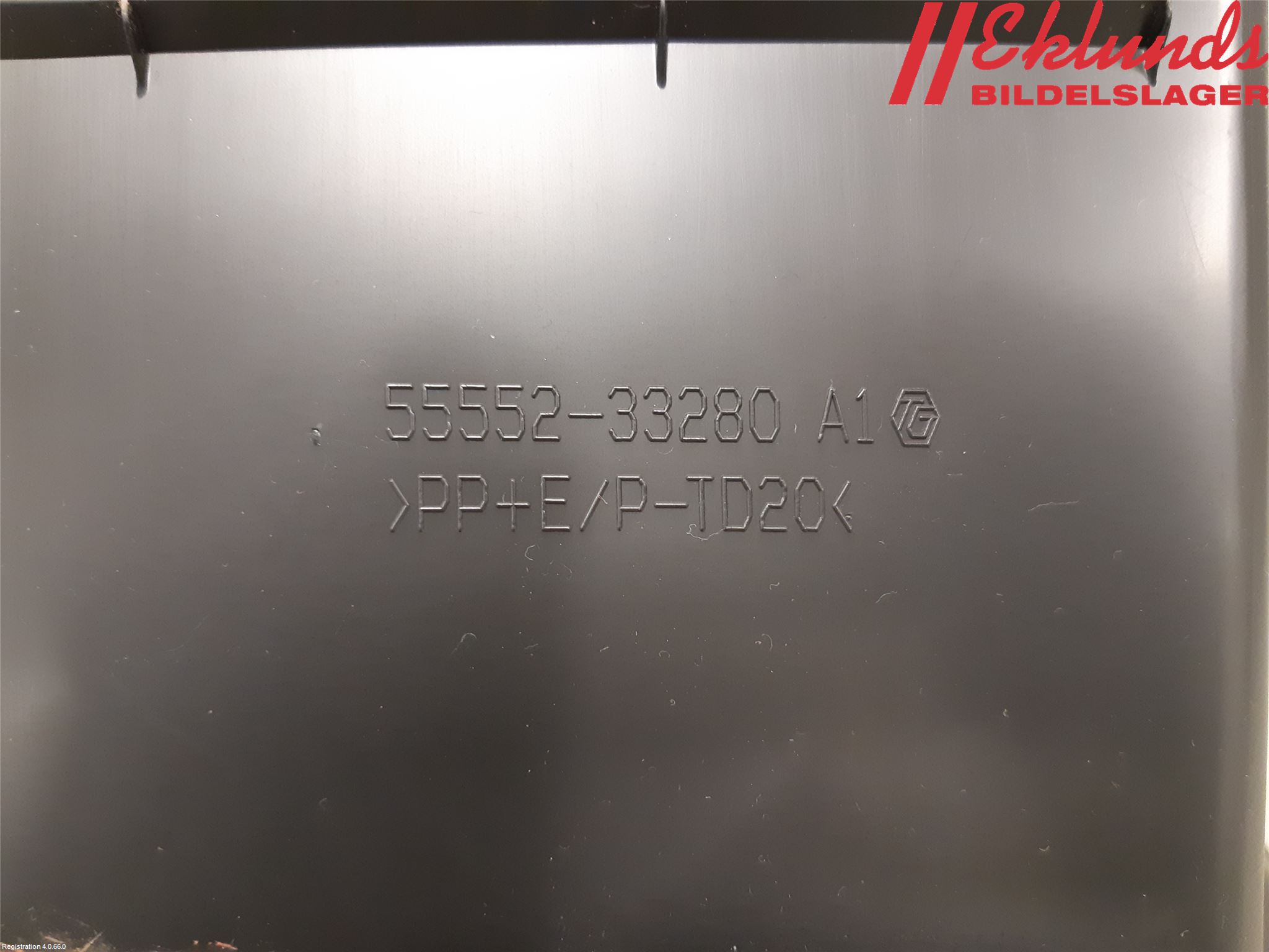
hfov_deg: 67.3
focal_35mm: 26
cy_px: 476
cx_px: 634
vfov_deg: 53.1
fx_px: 953
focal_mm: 3.93
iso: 320
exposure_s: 1/25
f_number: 1.7
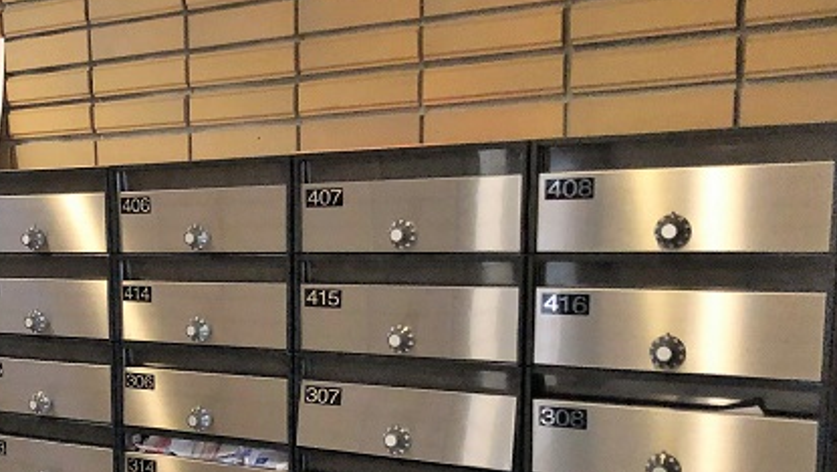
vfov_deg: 25.1
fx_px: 1044
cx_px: 228
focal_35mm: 47
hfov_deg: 42.6
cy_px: 373
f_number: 1.8
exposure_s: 1/4
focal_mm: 3.99
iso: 200
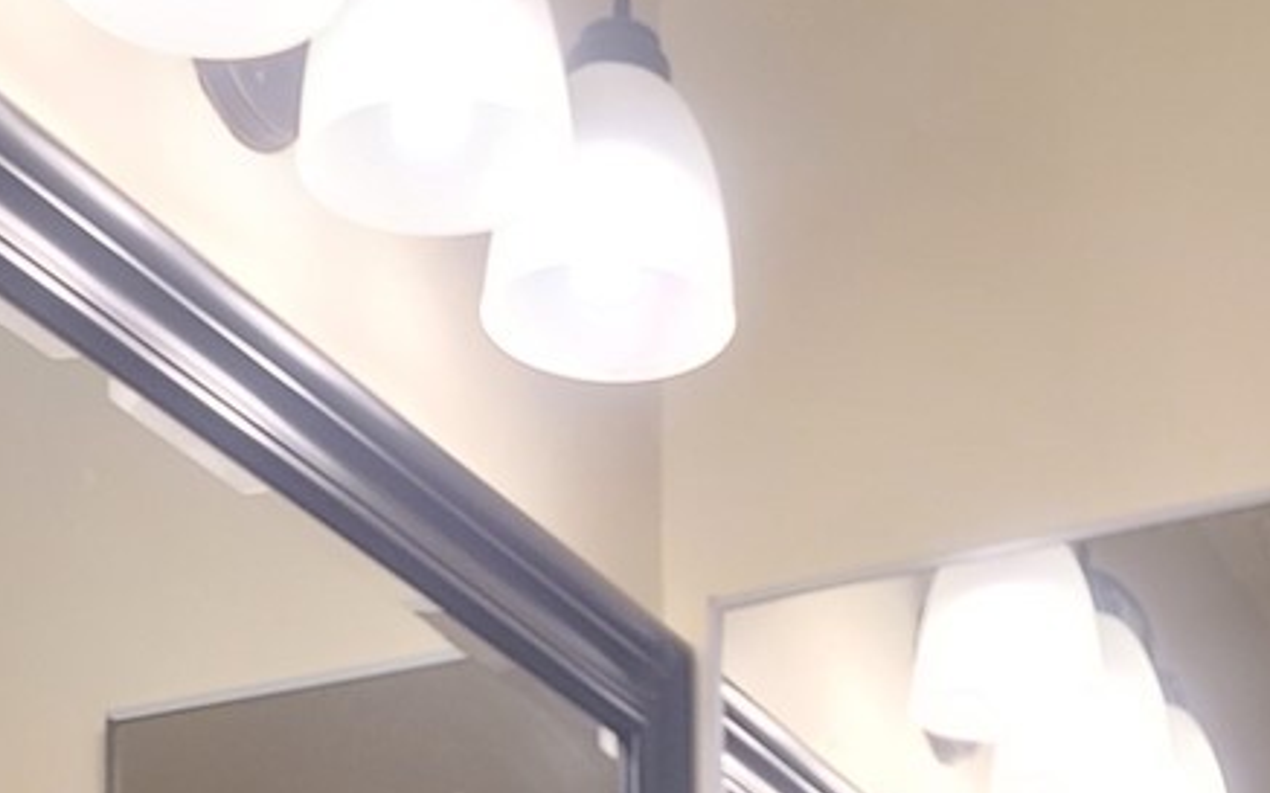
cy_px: 1537
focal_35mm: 97
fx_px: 3357
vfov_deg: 12.1
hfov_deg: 21.4
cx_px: 581
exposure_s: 1/120
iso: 200
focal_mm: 7
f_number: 1.8
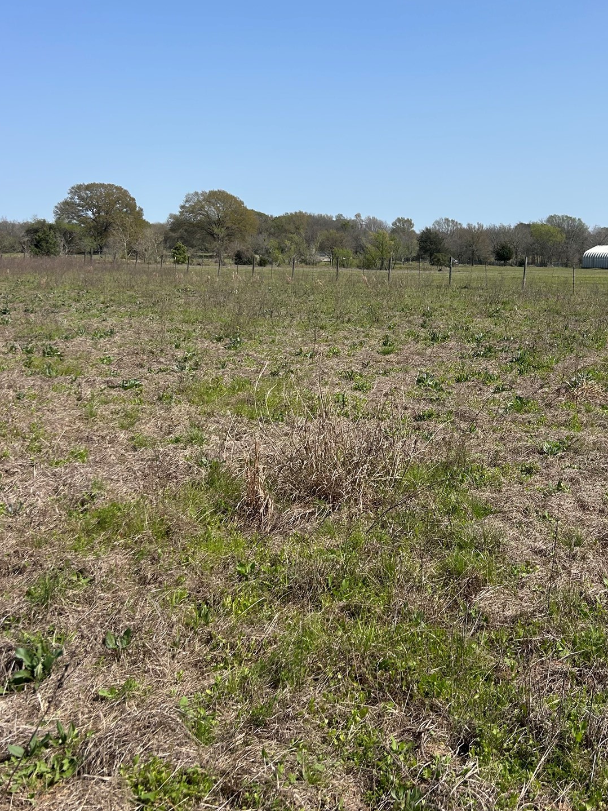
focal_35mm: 37
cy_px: 347
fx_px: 867
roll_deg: -1.8
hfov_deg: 38.4
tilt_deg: -6.9
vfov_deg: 50.0
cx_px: 379
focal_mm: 5.7
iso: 50
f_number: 1.5
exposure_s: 1/5319
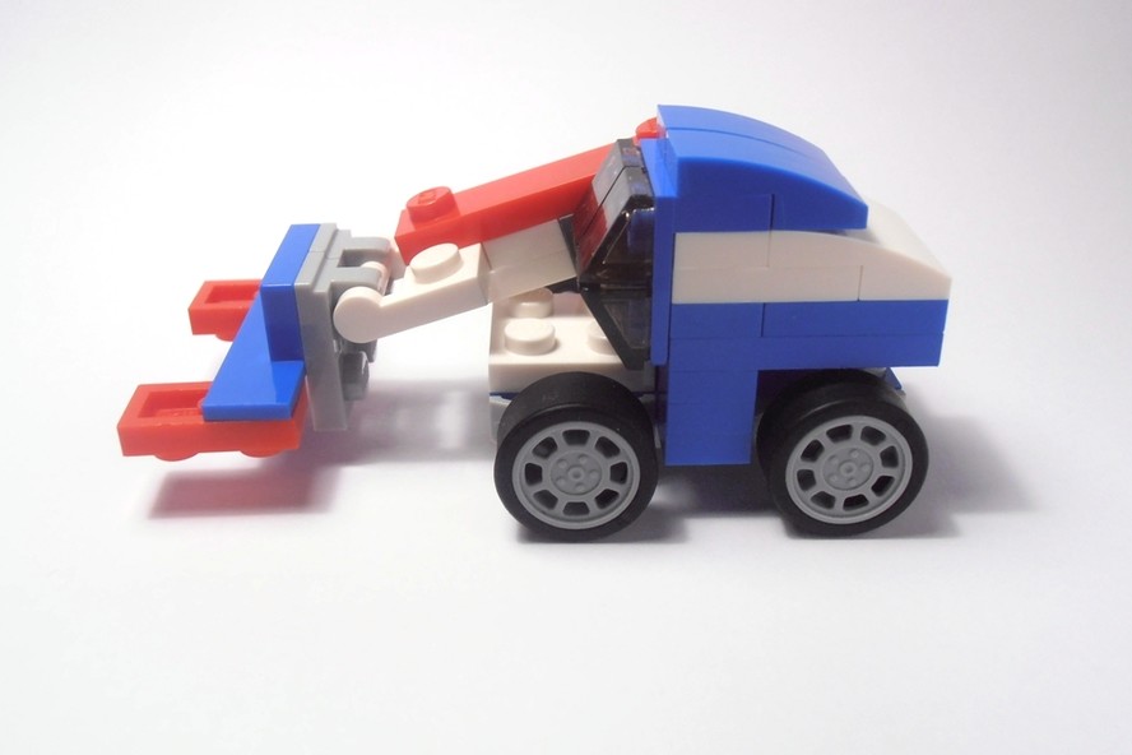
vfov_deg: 34.2
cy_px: 328
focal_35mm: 39
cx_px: 562
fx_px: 1226
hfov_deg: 49.6
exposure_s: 1/60
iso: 80
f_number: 3.9
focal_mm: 6.61
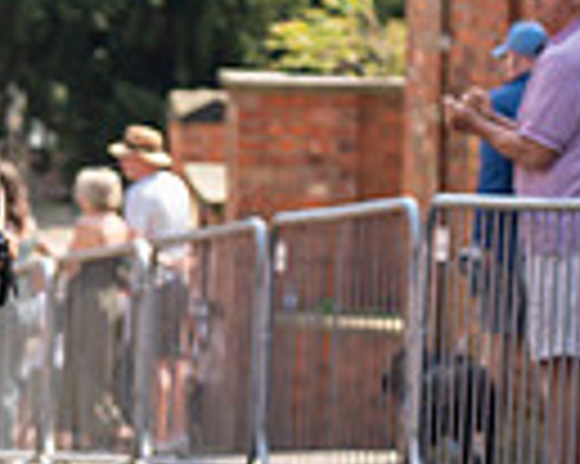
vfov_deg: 5.1
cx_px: -292
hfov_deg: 6.3
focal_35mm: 304
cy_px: 124
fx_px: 5214
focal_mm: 72
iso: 160
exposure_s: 1/2500
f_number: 3.5
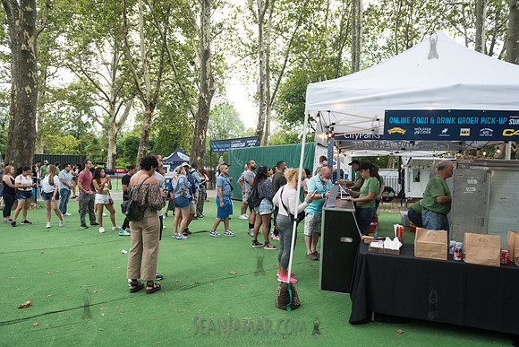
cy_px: 174
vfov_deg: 53.2
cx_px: 260
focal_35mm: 24
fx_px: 346
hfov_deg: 73.7
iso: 500
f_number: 4.5
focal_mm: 24
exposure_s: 1/160
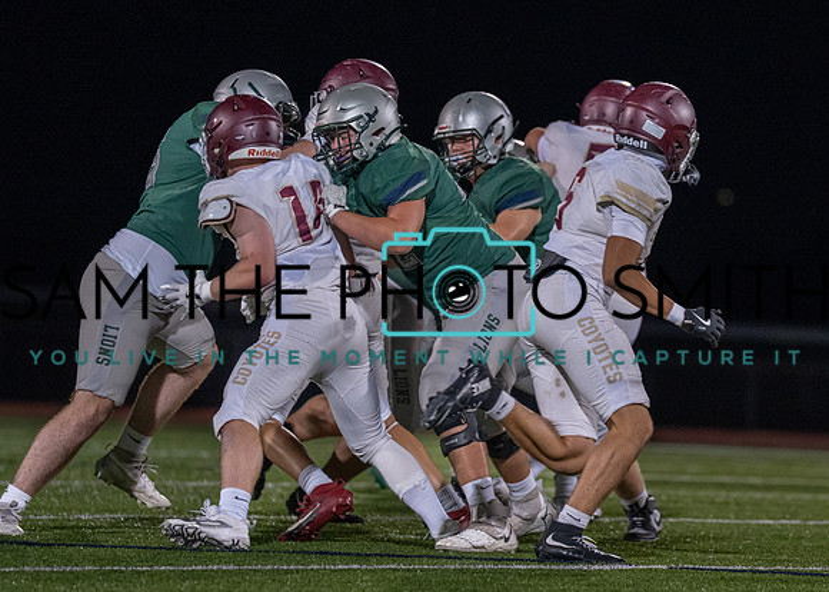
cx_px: 594
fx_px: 8570
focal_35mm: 364
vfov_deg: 4.0
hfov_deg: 5.5
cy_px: 229
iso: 3200
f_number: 2.8
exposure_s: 1/1000
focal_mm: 200
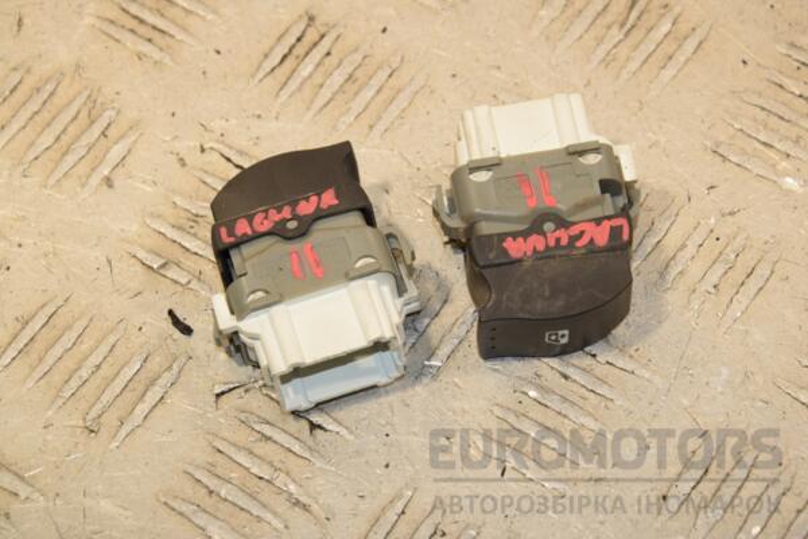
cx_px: 404
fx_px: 3030
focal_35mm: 135
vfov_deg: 10.2
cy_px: 270
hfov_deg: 15.2
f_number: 9
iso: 800
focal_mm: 90
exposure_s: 1/200
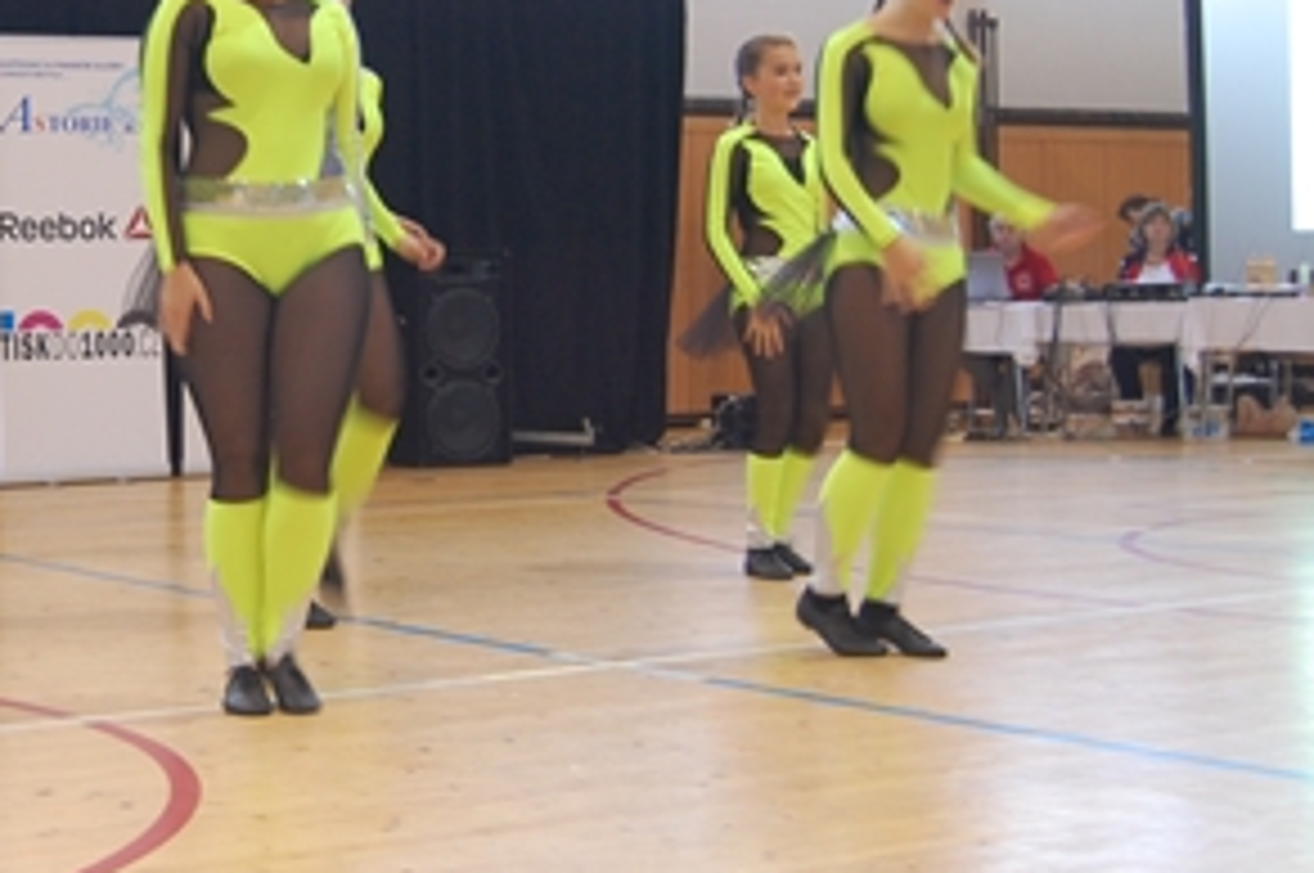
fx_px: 2625
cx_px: 212
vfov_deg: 18.8
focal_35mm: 72
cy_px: 274
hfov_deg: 27.4
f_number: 4.2
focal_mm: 28
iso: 560
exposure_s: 1/30
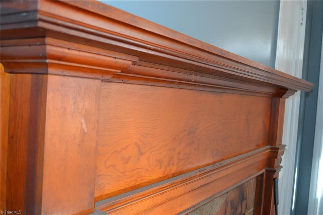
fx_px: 350
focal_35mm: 39
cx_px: 162
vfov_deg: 34.2
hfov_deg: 49.6
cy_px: 108
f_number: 4.2
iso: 1000
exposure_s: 1/60
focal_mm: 26
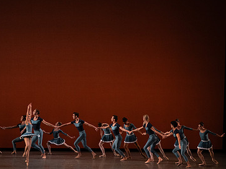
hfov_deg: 11.6
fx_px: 1110
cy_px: 76
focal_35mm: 170
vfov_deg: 8.7
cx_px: 77
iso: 5000
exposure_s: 1/400
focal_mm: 111
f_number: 9
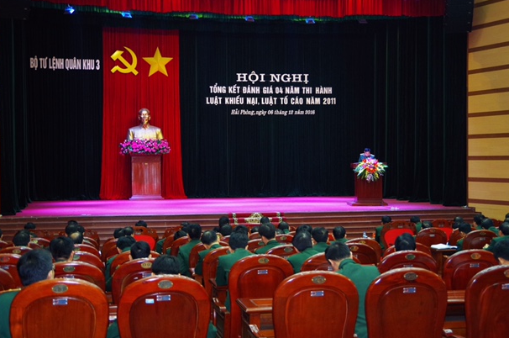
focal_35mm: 57
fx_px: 805
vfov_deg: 23.7
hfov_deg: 35.1
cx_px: 258
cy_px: 166
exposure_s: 1/25
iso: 800
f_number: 4.5
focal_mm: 36
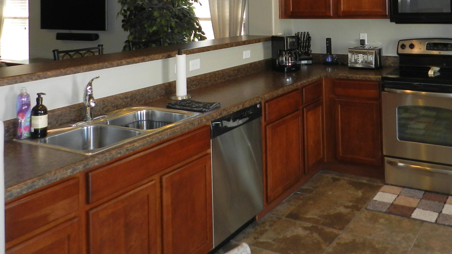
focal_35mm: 40
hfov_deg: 50.2
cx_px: 268
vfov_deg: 27.8
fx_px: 479
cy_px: -6
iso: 200
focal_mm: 4
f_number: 3.4
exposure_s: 1/30
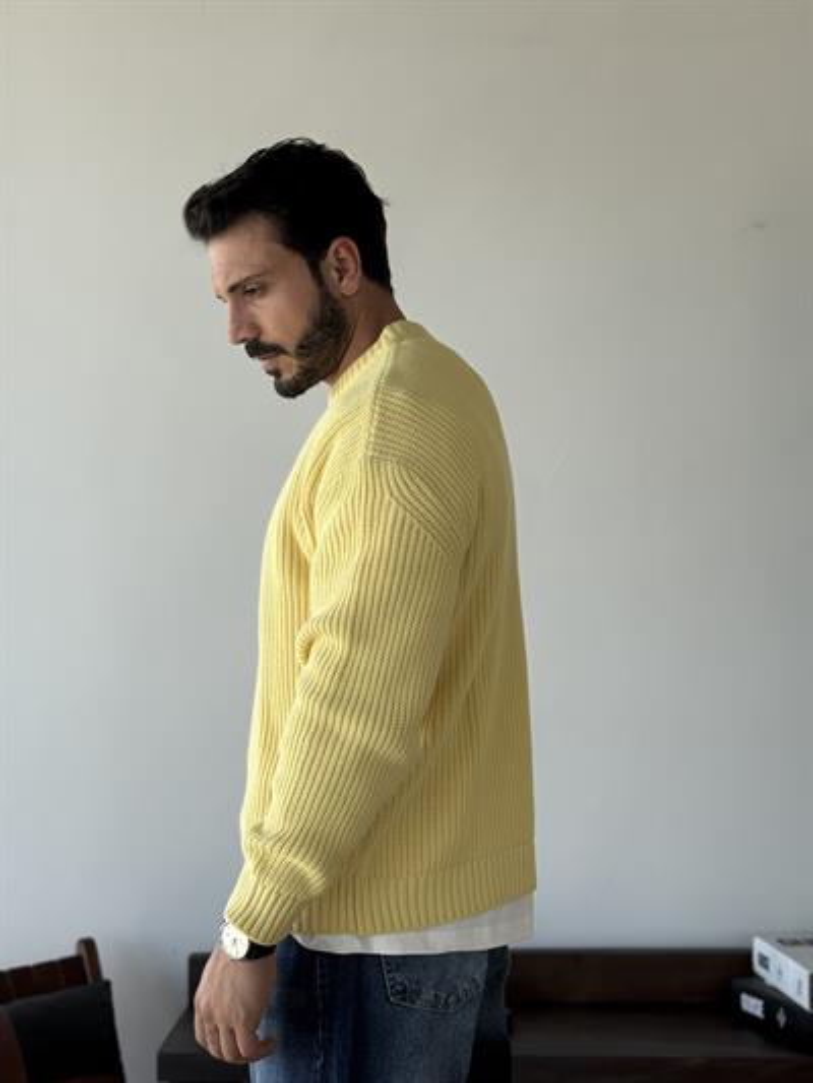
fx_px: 1503
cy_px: 542
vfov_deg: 39.6
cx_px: 406
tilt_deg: +2.2
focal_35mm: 48
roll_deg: +0.2
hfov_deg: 30.3
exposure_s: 1/478
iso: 80
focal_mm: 6.76
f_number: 1.78
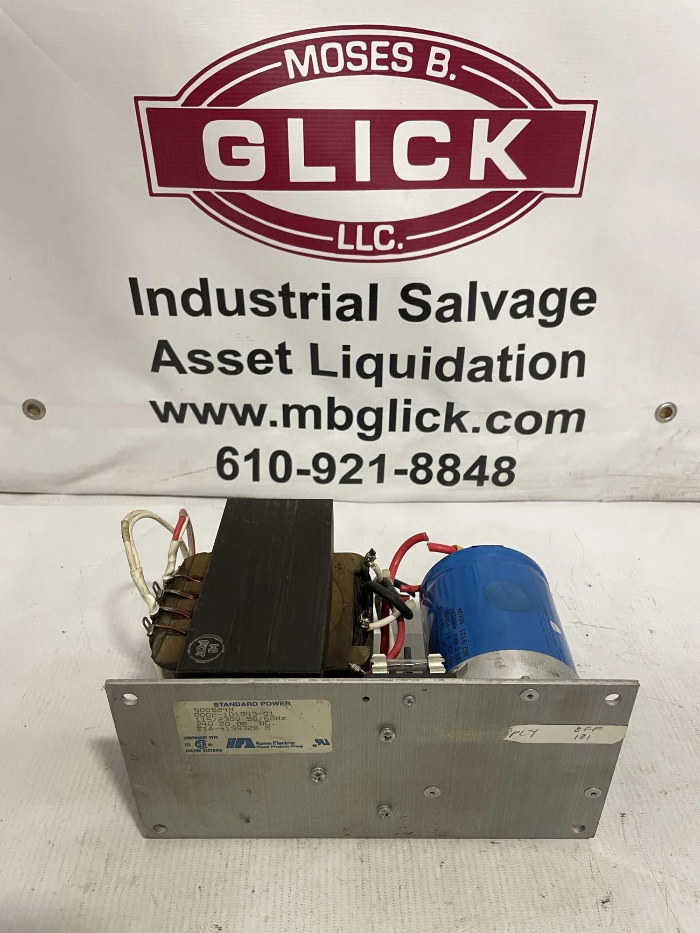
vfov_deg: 67.3
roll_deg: -1.7
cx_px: 350
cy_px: 466
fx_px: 701
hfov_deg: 53.1
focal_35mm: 26
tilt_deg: -32.6
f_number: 1.6
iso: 200
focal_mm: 4.2
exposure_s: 1/60
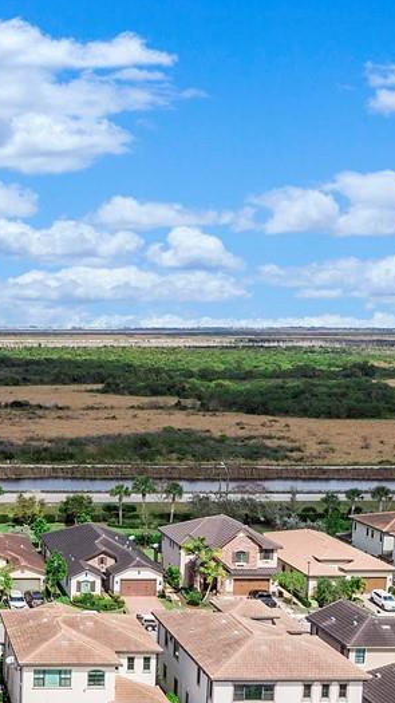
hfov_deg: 21.8
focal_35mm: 51
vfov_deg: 39.9
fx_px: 950
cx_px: -78
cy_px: 489
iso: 100
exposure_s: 1/2500
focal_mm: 4.39
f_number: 2.8
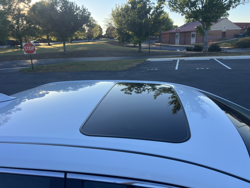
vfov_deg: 53.1
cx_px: 125
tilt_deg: -17.3
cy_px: 94
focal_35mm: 26
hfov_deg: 67.3
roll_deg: +3.0
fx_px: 188
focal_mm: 5.7
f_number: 1.5
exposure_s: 1/1124
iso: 50
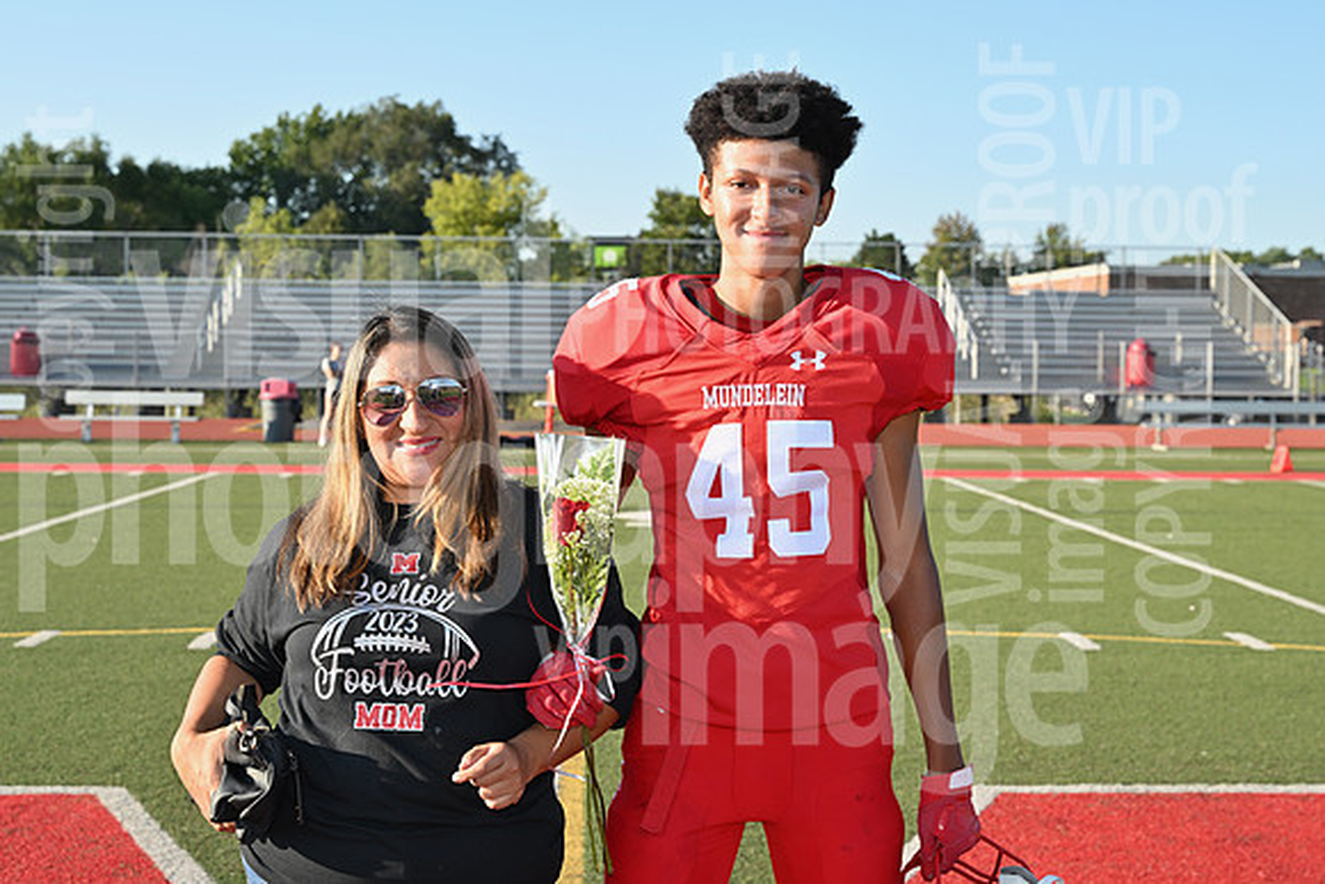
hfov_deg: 41.1
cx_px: 662
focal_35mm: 48
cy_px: 442
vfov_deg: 28.1
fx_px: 1767
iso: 80
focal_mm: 48
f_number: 5.6
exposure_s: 1/200
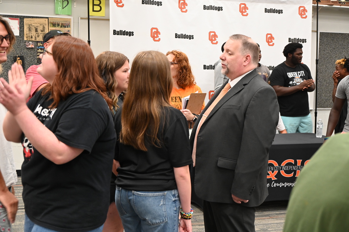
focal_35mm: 52
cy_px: 116
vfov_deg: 25.9
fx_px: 504
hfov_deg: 38.2
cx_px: 174
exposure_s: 1/100
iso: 3200
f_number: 5.6
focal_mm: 52
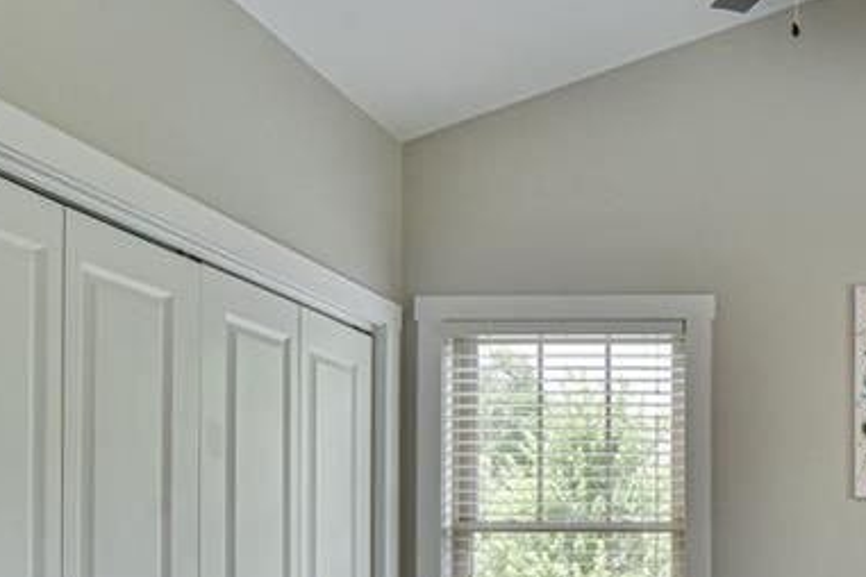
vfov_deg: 29.5
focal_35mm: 43
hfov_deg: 38.8
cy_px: 551
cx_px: 914
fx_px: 1034
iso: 1600
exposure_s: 1/200
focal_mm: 16
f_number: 7.1
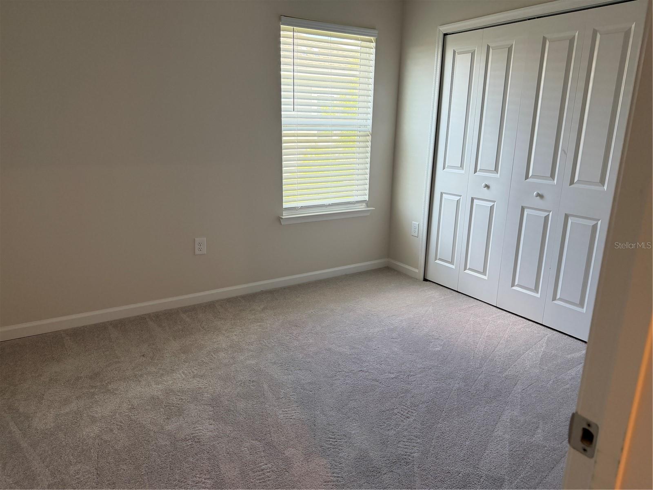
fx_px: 453
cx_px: 326
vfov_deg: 56.8
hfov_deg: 71.6
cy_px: 245
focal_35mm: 24
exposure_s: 1/227
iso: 200
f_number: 1.78
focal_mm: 6.76
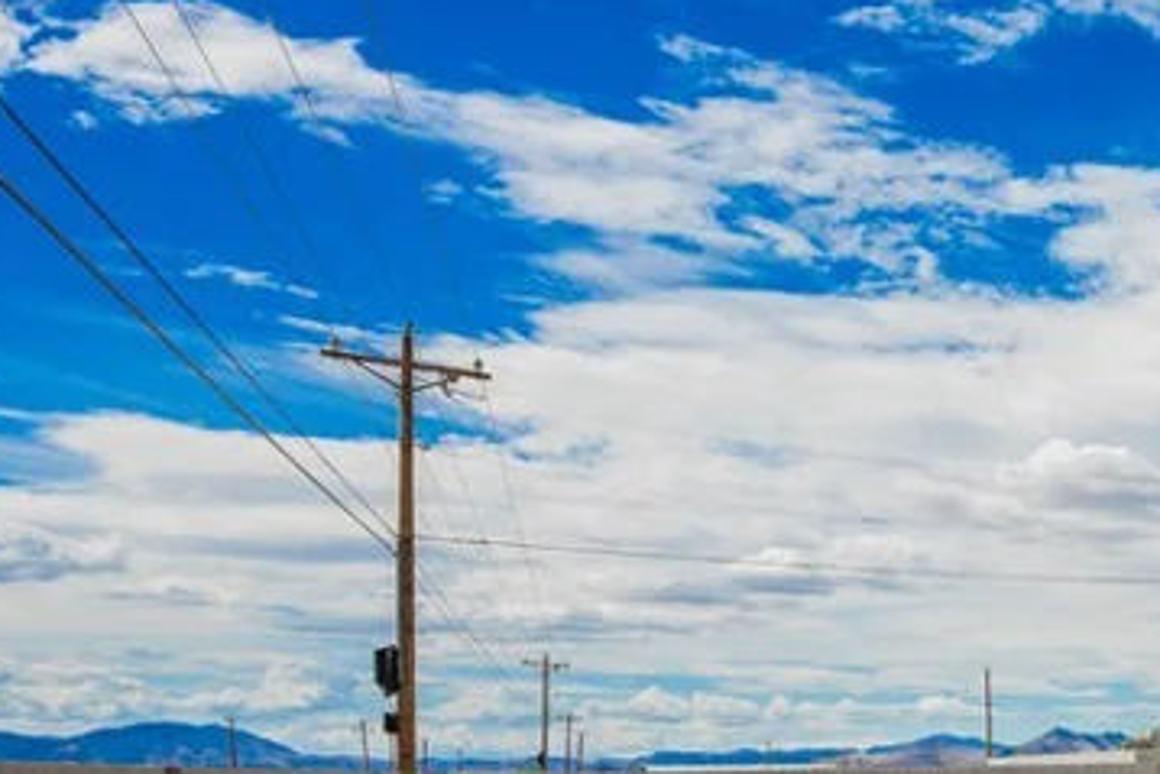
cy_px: 785
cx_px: 1484
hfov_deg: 34.9
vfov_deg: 30.9
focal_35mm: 40
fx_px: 1289
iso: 100
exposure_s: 1/400
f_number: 8
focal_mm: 14
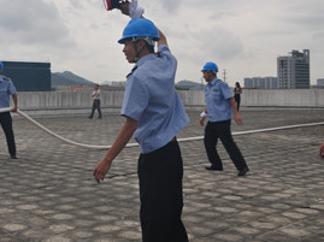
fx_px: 551
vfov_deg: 24.6
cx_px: 73
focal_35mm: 59
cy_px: 75
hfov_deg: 32.0
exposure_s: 1/100
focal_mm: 22
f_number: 8
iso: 200
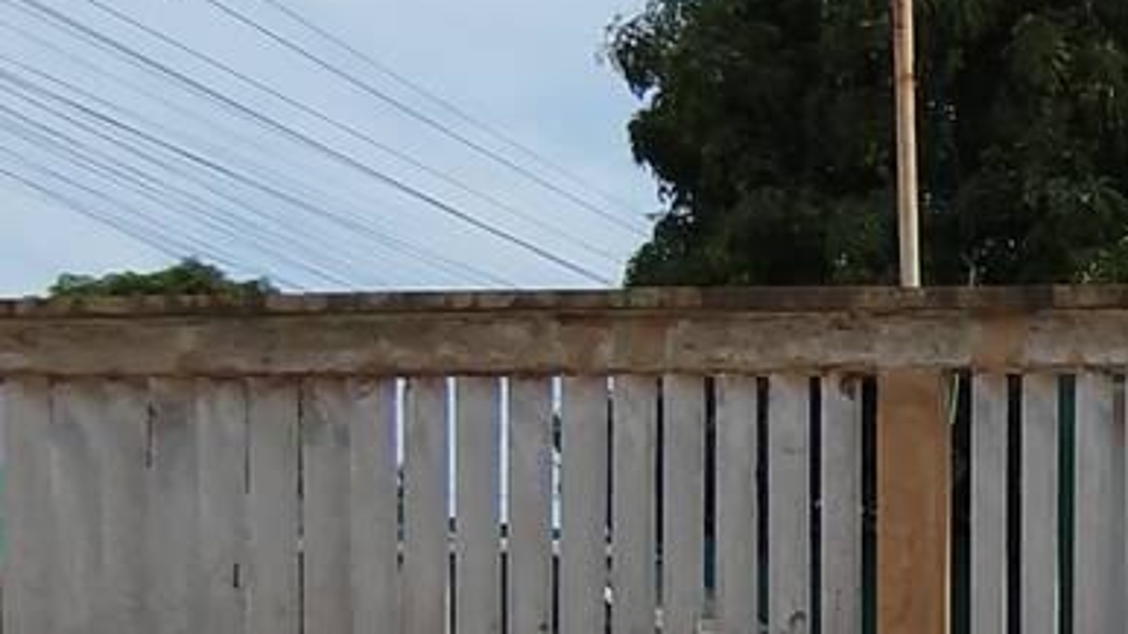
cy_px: 669
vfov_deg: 19.0
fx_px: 1824
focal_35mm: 61
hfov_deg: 28.7
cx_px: 1426
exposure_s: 1/2063
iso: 50
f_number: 2.2
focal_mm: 1.65
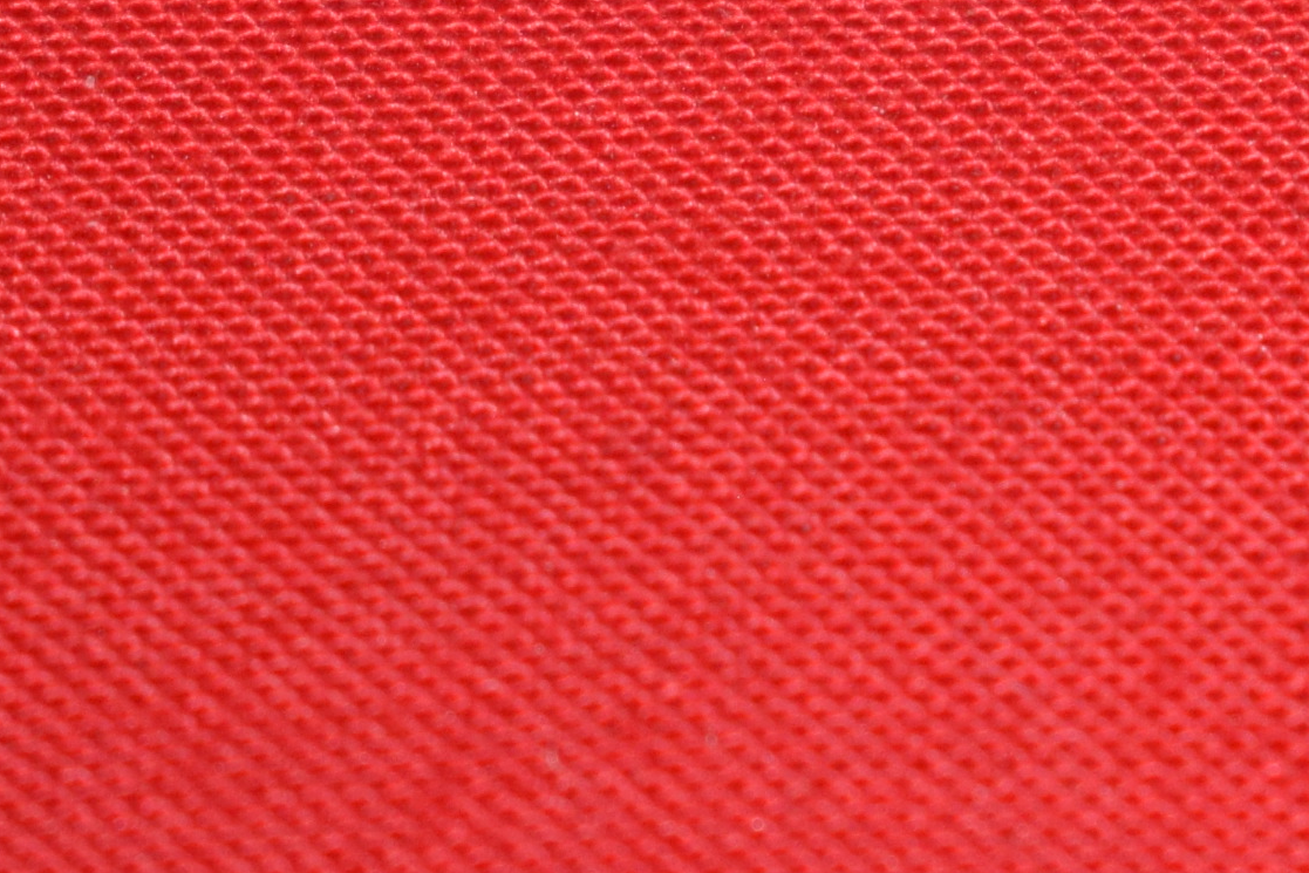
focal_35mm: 332
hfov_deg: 6.1
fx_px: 12073
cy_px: -724
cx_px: 2209
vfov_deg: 4.1
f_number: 5.6
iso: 640
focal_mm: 55
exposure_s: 1/125
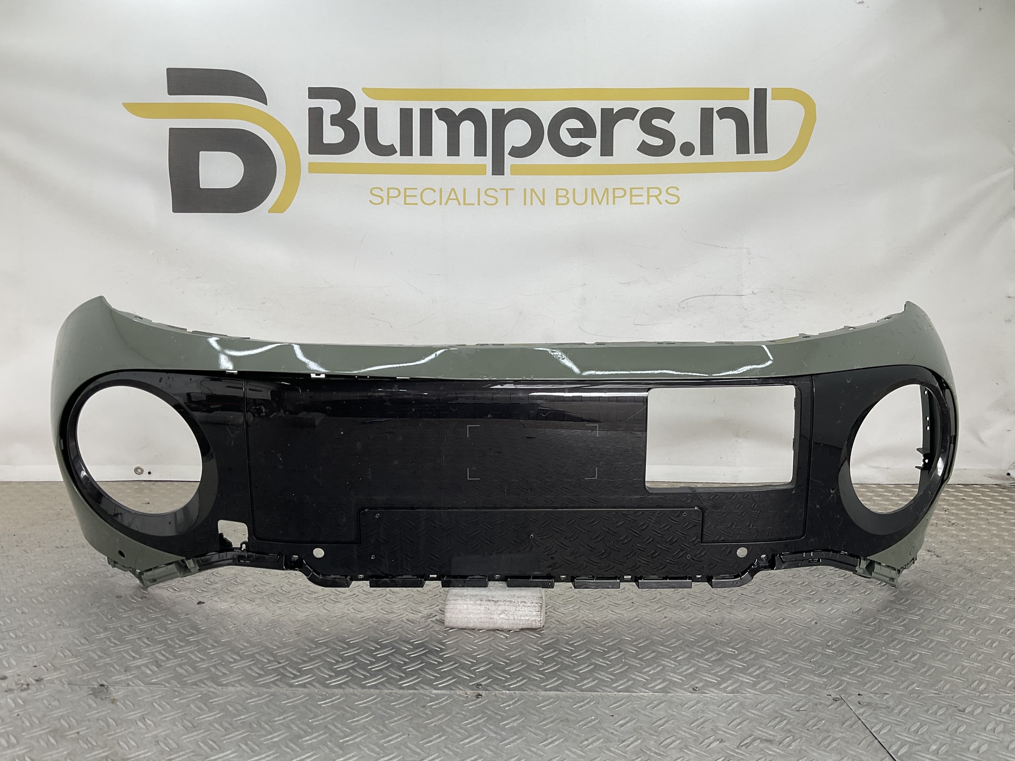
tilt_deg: -7.4
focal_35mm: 29
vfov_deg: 48.2
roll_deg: -0.7
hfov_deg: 61.7
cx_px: 508
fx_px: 850
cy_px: 380
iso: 16
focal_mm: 3
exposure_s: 1/136
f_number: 1.8
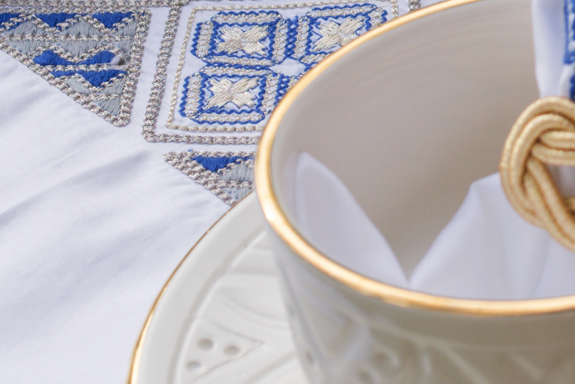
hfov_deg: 7.5
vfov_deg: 5.0
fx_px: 4281
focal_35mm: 268
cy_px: -368
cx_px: 1014
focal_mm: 50
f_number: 5.6
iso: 200
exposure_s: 1/400
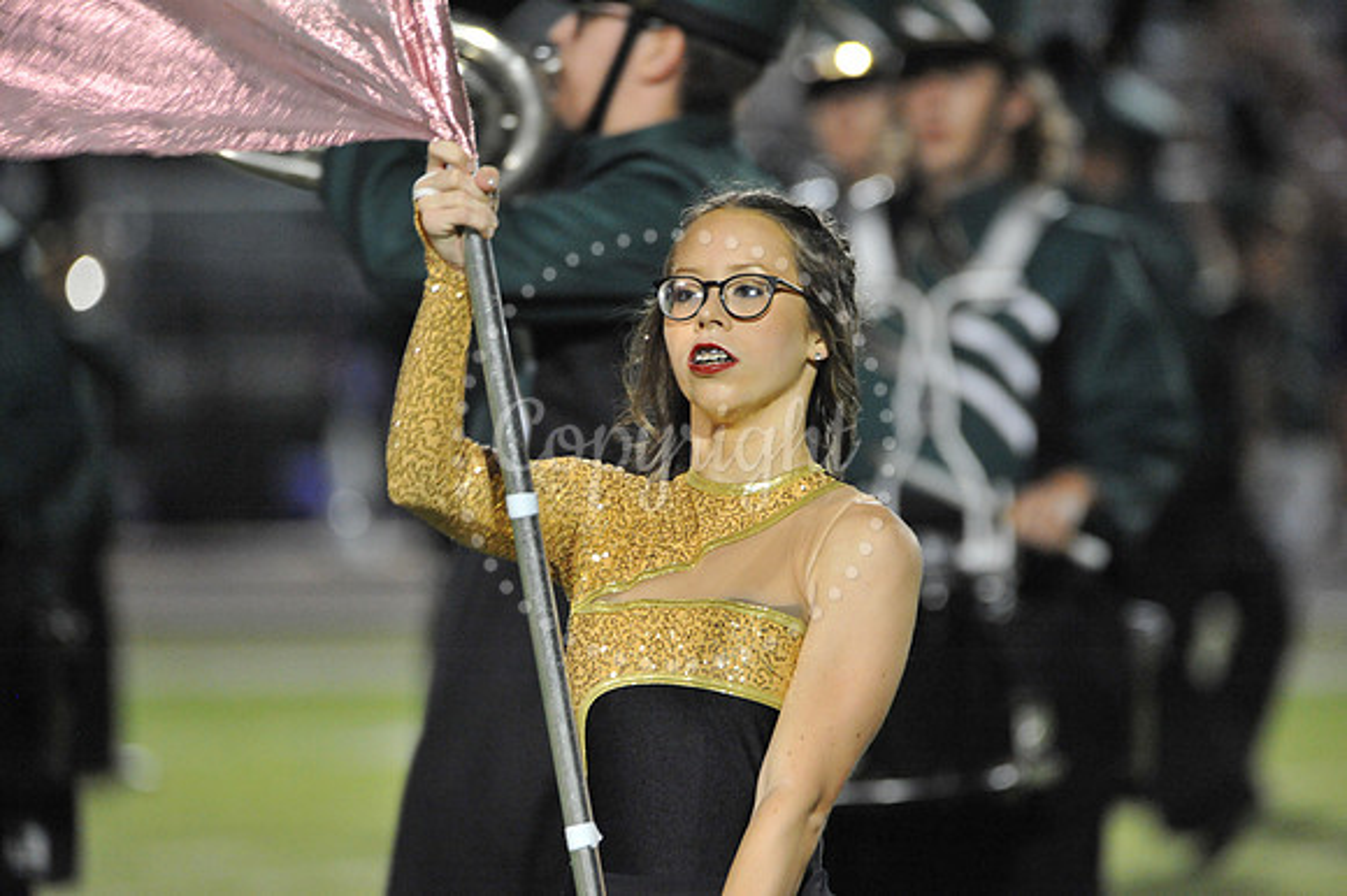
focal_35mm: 460
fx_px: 17201
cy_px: 448
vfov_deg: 3.0
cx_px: 674
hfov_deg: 4.5
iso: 6400
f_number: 6.3
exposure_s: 1/160
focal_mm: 460
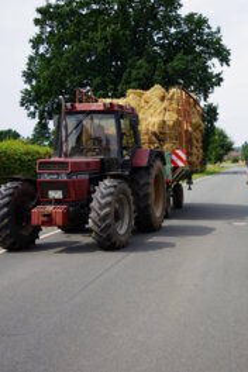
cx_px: 225
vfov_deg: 37.5
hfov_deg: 24.7
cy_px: 187
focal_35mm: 53
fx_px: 548
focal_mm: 35
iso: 100
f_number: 7.1
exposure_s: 1/200
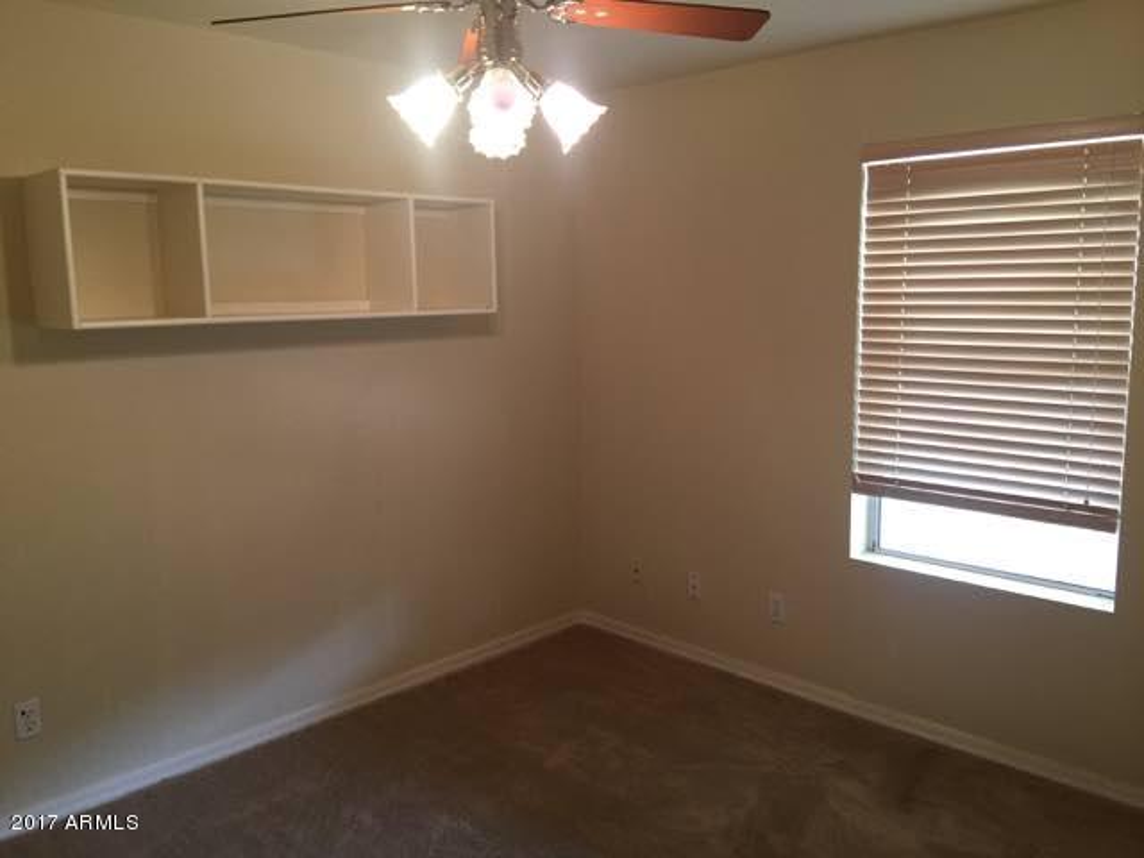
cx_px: 572
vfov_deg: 48.2
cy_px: 429
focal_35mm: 29
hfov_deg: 61.7
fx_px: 958
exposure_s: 1/15
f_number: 2.2
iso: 64
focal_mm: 4.15
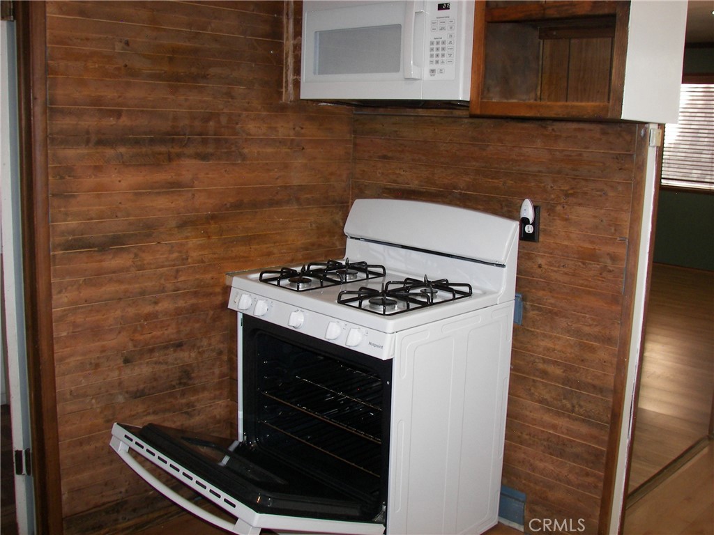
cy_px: 268
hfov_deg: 51.4
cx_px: 357
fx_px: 743
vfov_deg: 39.7
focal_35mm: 36
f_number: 2.8
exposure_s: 1/30
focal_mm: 6
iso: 100
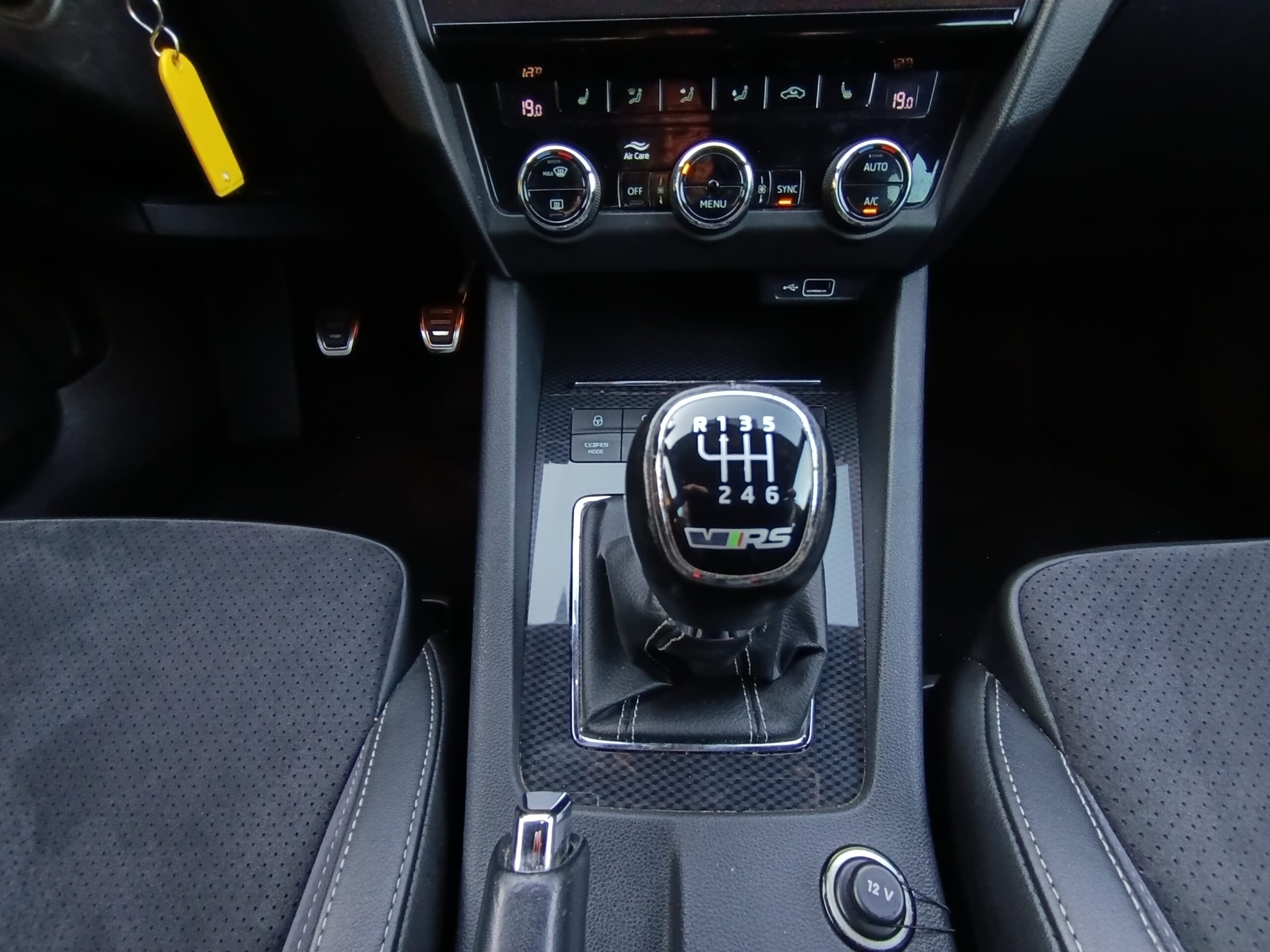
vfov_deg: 78.1
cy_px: 476
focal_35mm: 16
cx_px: 635
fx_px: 587
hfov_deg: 94.5
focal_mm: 1.65
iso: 250
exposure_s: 1/50
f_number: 2.2
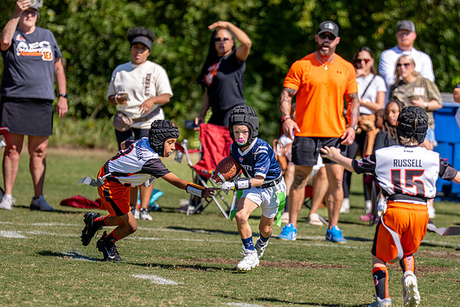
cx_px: 268
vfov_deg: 4.4
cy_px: 202
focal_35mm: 313
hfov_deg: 6.6
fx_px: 4001
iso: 160
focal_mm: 200
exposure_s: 1/3200
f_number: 2.8
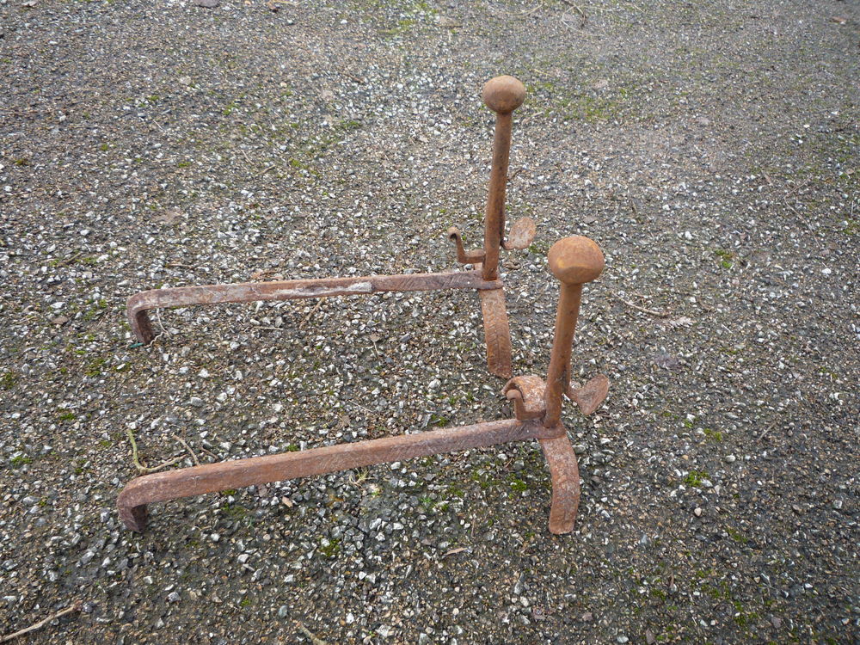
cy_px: 322
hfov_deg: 60.0
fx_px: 745
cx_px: 430
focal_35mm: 30
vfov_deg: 46.8
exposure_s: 1/40
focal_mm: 5.2
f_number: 3.3
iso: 100
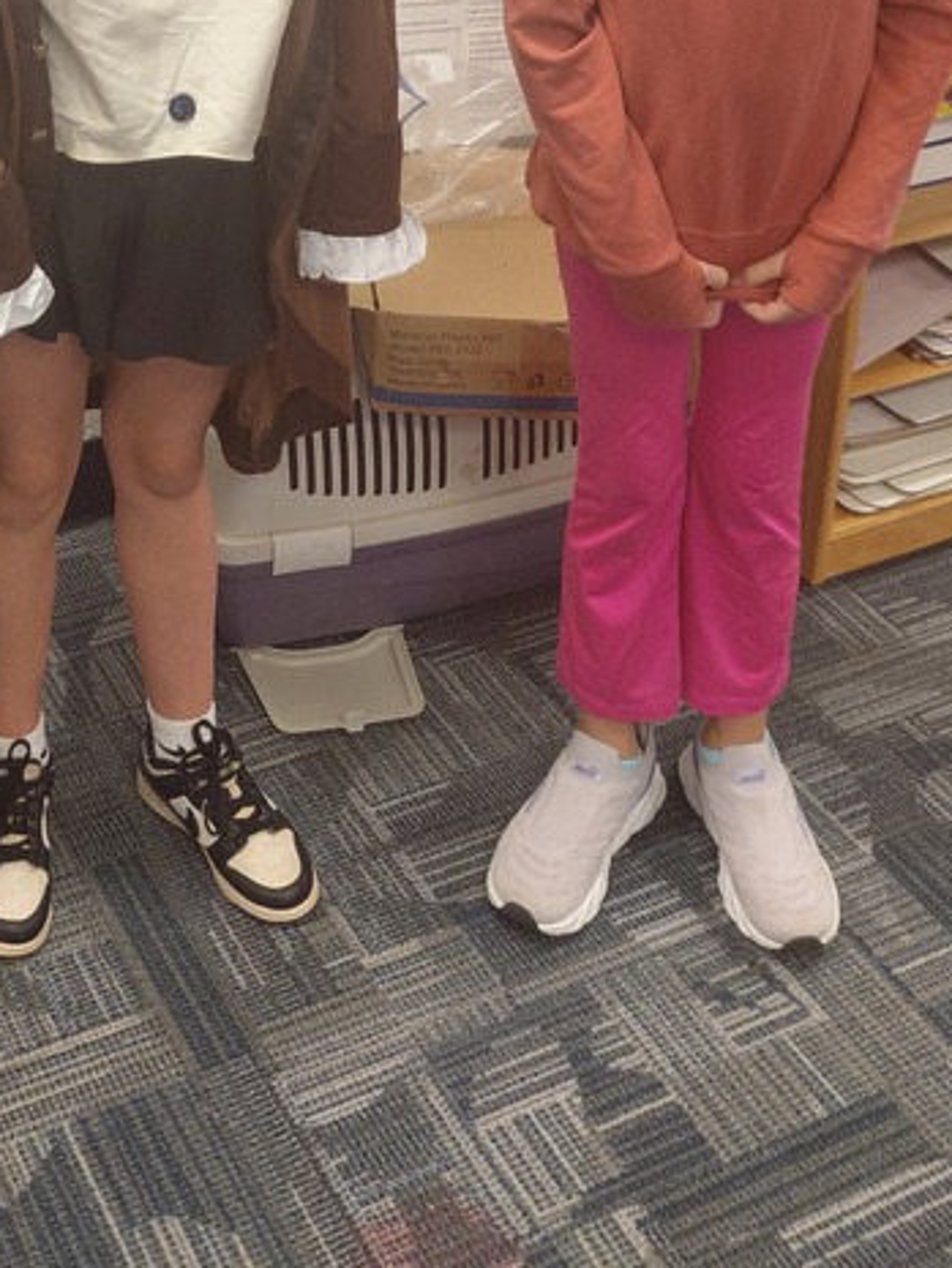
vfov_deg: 31.3
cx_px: 142
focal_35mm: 55
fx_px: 2016
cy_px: -104
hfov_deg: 25.9
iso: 160
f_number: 1.8
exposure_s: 1/60
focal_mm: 4.69
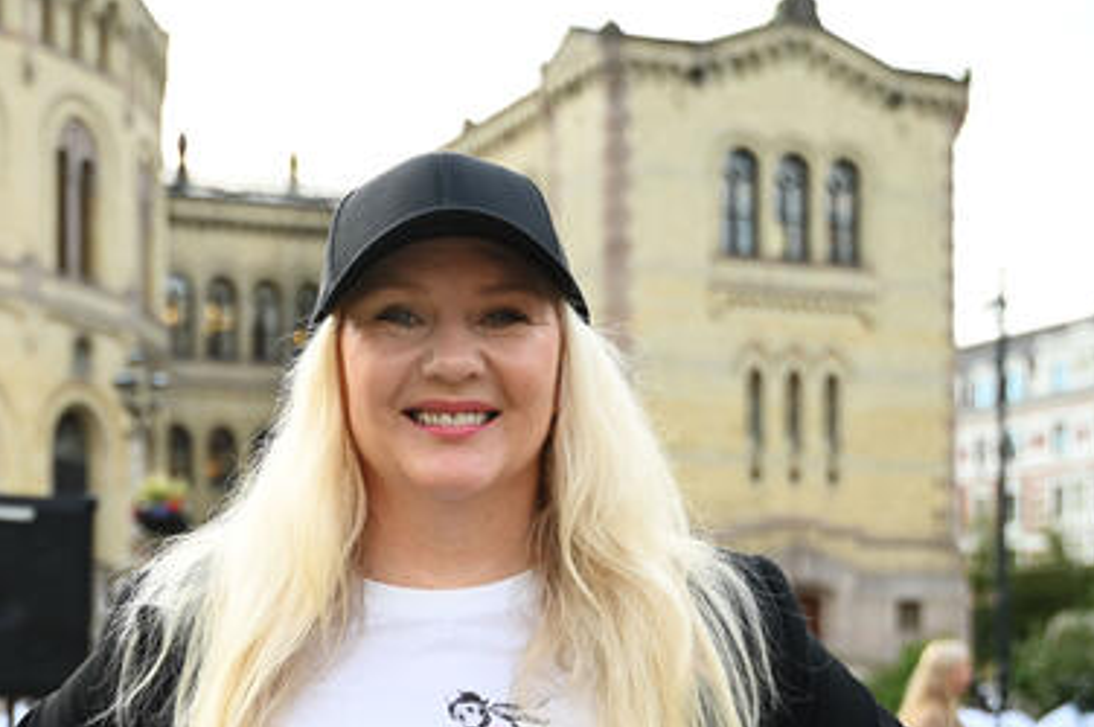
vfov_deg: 19.4
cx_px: 271
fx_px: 2065
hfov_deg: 29.2
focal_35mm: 68
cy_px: 715
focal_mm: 32
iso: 200
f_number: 2.8
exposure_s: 1/250
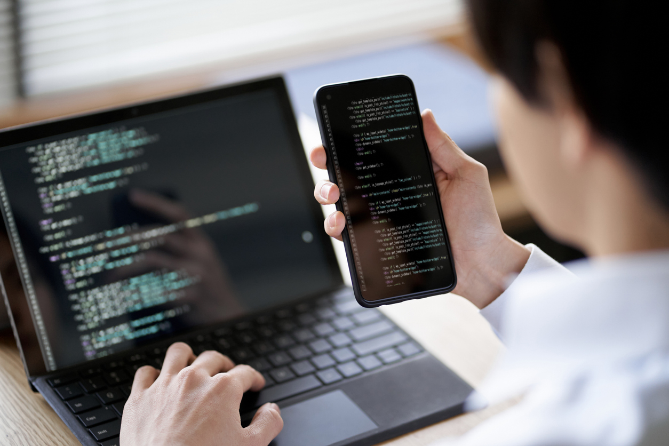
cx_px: 334
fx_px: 1579
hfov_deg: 23.9
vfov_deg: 16.1
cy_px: 223
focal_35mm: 85
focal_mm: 85
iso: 400
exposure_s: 1/50
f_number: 2
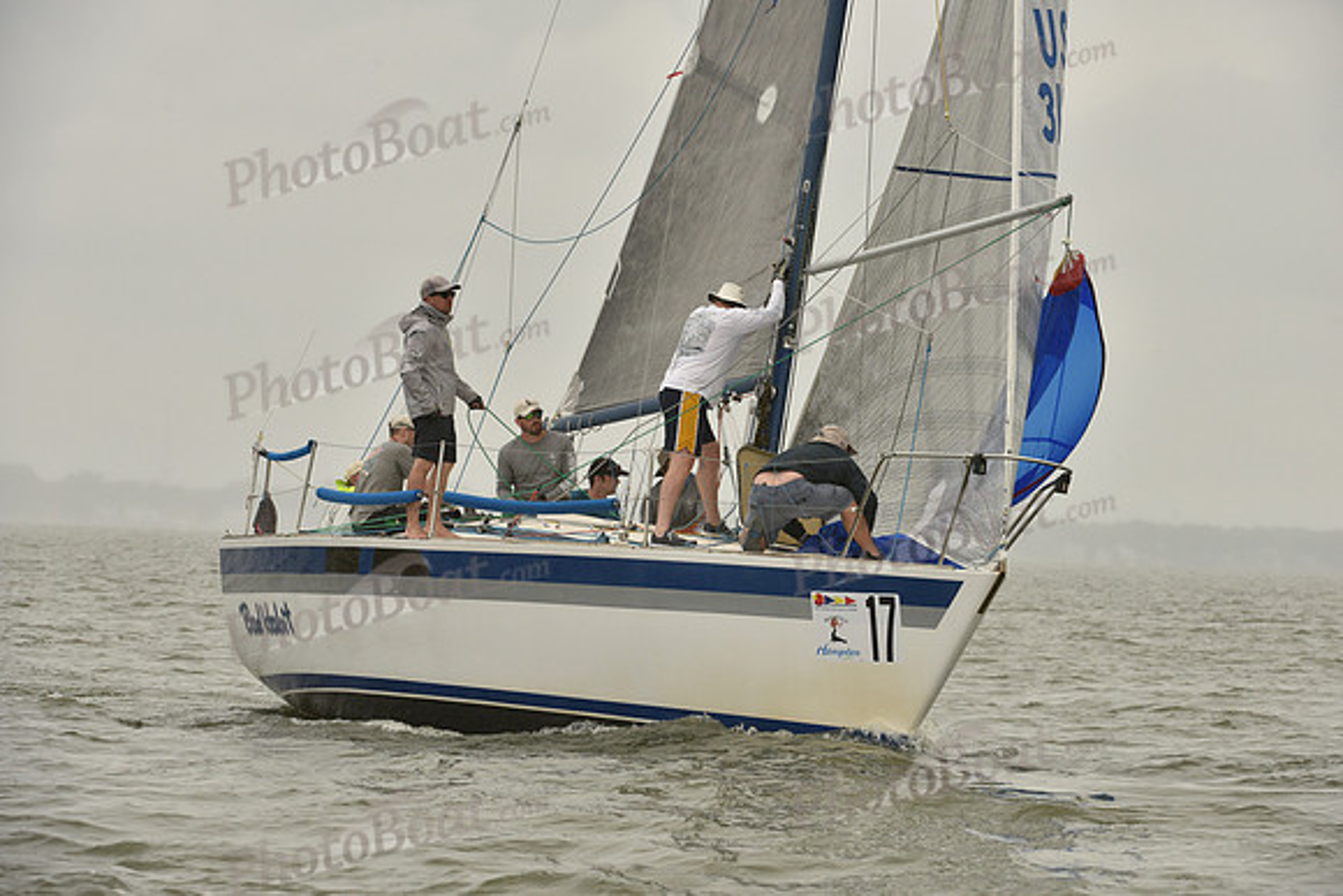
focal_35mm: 240
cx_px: 672
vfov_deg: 5.7
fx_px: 8955
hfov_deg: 8.6
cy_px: 448
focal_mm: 240
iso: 400
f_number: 10
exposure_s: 1/800
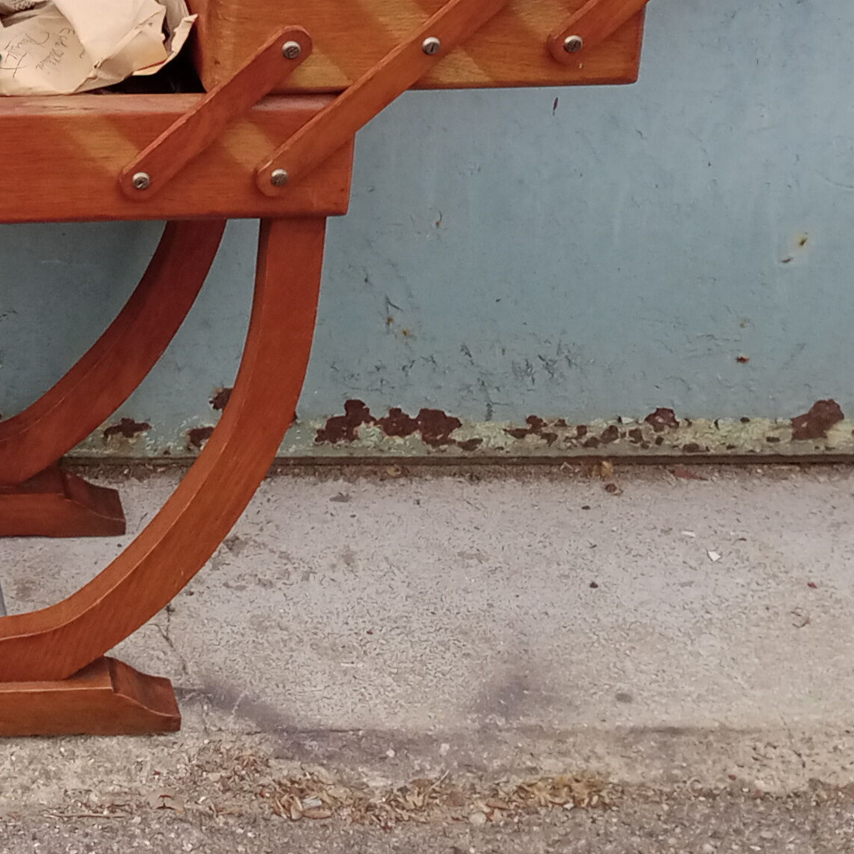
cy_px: -82
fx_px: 2484
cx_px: -163
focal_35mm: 89
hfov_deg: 18.5
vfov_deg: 18.8
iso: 111
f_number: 1.8
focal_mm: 4.05
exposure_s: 1/128
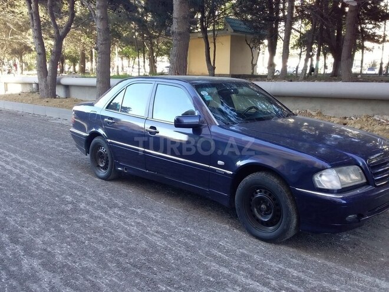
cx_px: 194
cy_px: 146
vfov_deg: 45.4
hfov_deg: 58.4
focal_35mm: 31
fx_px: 348
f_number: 2.2
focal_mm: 3.3
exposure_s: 1/100
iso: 64
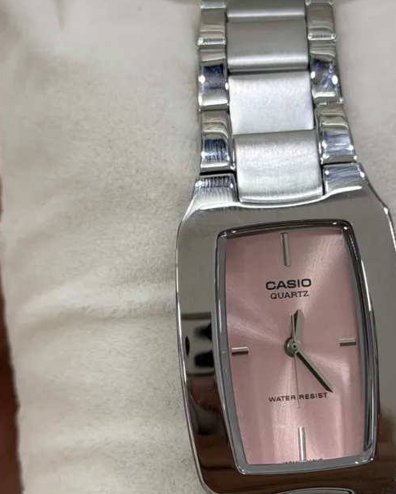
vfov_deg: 23.4
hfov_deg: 18.8
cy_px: 340
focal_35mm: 81
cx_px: 291
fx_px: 1186
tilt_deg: -62.6
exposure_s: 1/382
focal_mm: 6.76
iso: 64
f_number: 1.78
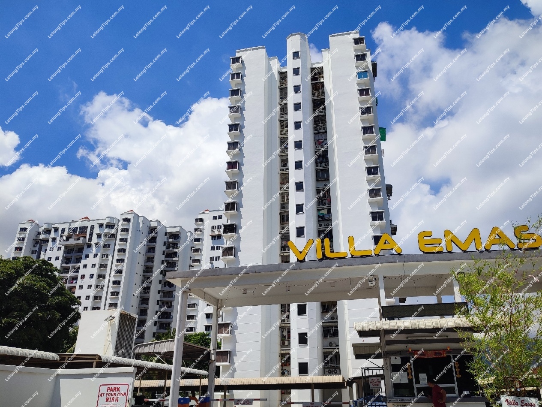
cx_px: 271
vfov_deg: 56.8
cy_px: 204
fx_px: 376
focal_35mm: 24
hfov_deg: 71.6
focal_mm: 5.89
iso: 50
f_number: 1.89
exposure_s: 1/1284
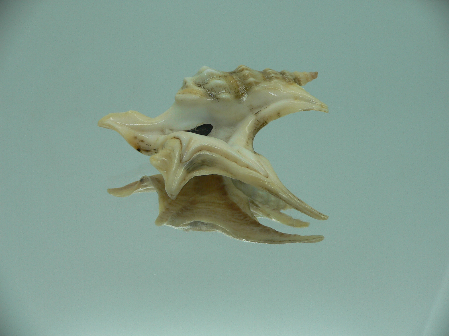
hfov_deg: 52.6
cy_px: 168
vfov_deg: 40.7
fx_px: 454
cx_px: 224
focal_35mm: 35
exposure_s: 1/80
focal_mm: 4.6
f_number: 2.8
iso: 80
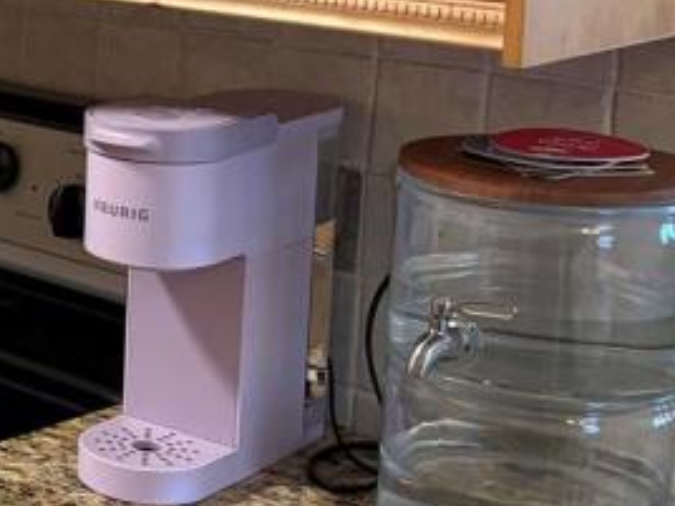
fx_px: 1813
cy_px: 55
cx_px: -408
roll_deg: +1.5
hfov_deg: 18.2
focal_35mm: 93
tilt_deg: -8.3
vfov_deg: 15.7
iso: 200
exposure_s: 1/60
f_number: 1.6
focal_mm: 5.96
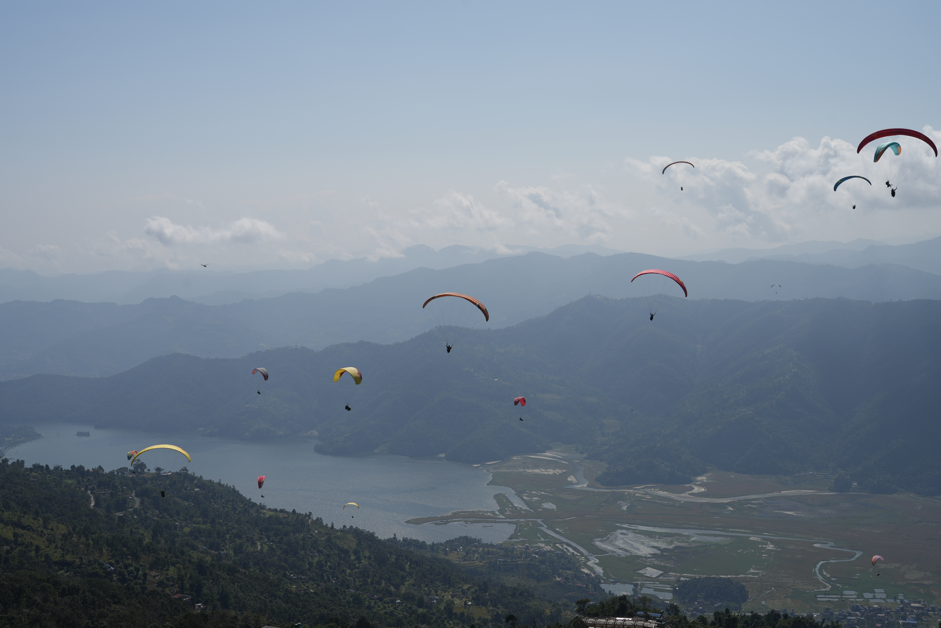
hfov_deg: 41.1
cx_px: 470
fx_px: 1255
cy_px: 314
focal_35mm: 48
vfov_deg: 28.1
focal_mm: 48
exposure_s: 1/800
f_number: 8
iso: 100
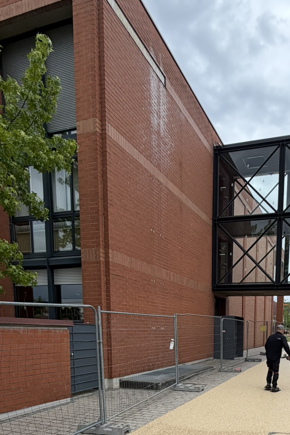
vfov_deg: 59.8
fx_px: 326
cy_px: 370
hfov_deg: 45.5
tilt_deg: -6.8
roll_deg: -1.3
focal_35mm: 27
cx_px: 233
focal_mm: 2.22
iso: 40
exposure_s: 1/664
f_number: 2.2
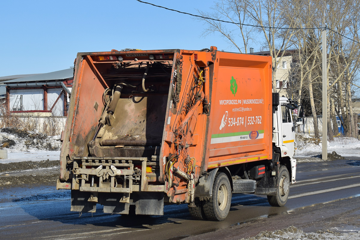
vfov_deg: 20.2
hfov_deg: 29.9
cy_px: 120
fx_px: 675
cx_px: 180
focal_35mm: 68
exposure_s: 1/800
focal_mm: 45
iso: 100
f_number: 5.6
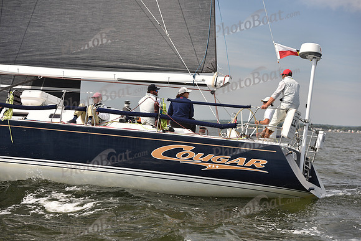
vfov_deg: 19.5
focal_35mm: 70
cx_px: 180
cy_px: 120
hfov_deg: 28.8
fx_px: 702
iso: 250
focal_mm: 70
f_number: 4.5
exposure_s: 1/800
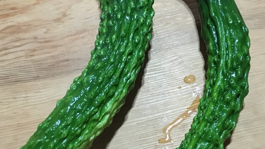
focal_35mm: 49
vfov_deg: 24.2
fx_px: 344
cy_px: 45
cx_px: 129
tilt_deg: -58.2
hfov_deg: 42.1
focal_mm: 4.15
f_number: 2.2
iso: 320
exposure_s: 1/15
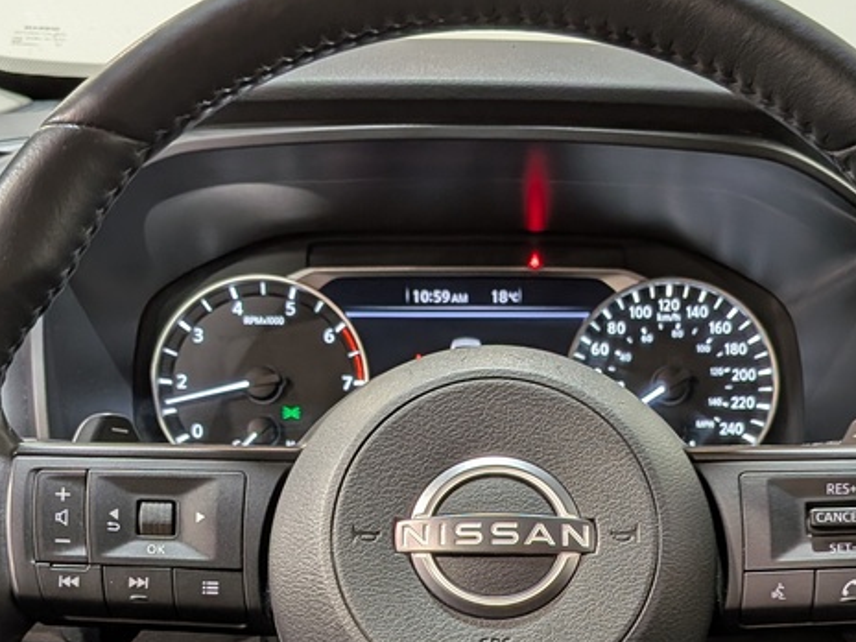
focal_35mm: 53
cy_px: 542
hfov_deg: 36.1
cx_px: 491
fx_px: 1311
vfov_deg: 26.8
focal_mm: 4.53
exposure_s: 1/40
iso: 71
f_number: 1.7
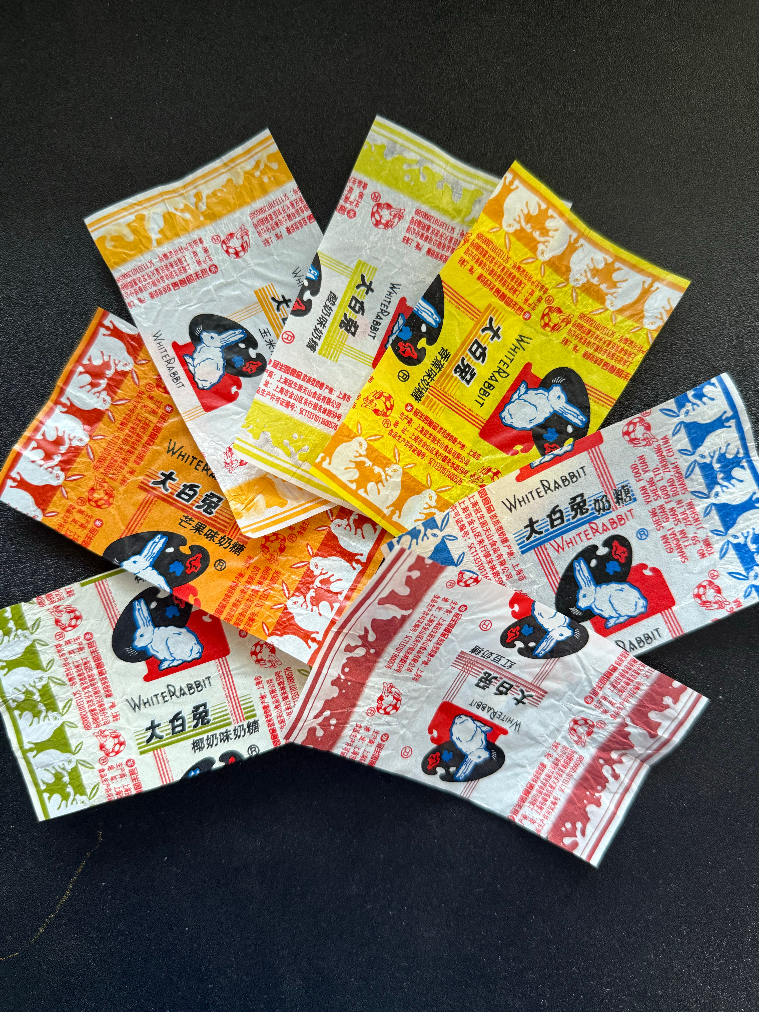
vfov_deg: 71.6
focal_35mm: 24
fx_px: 702
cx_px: 380
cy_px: 506
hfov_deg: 56.8
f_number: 1.78
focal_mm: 6.76
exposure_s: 1/60
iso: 250
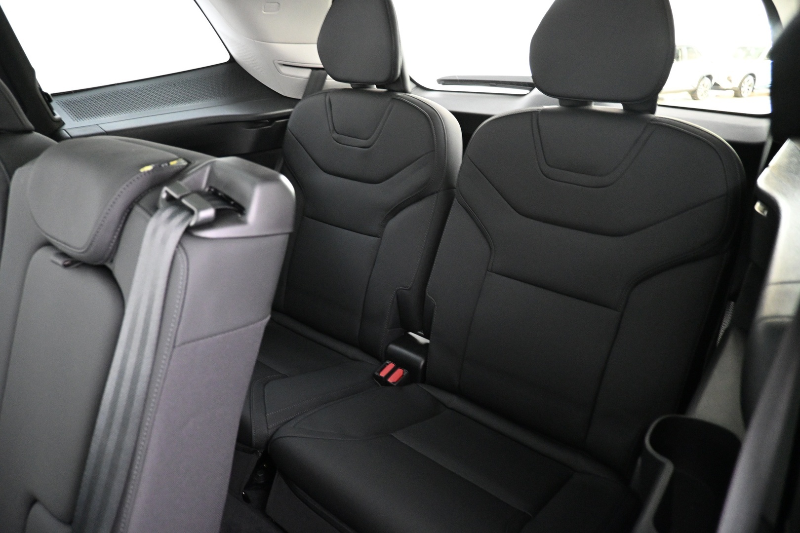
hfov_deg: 73.7
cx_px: 400
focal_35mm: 24
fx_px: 533
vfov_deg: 53.1
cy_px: 266
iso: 4000
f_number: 3.5
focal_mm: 16
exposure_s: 1/4
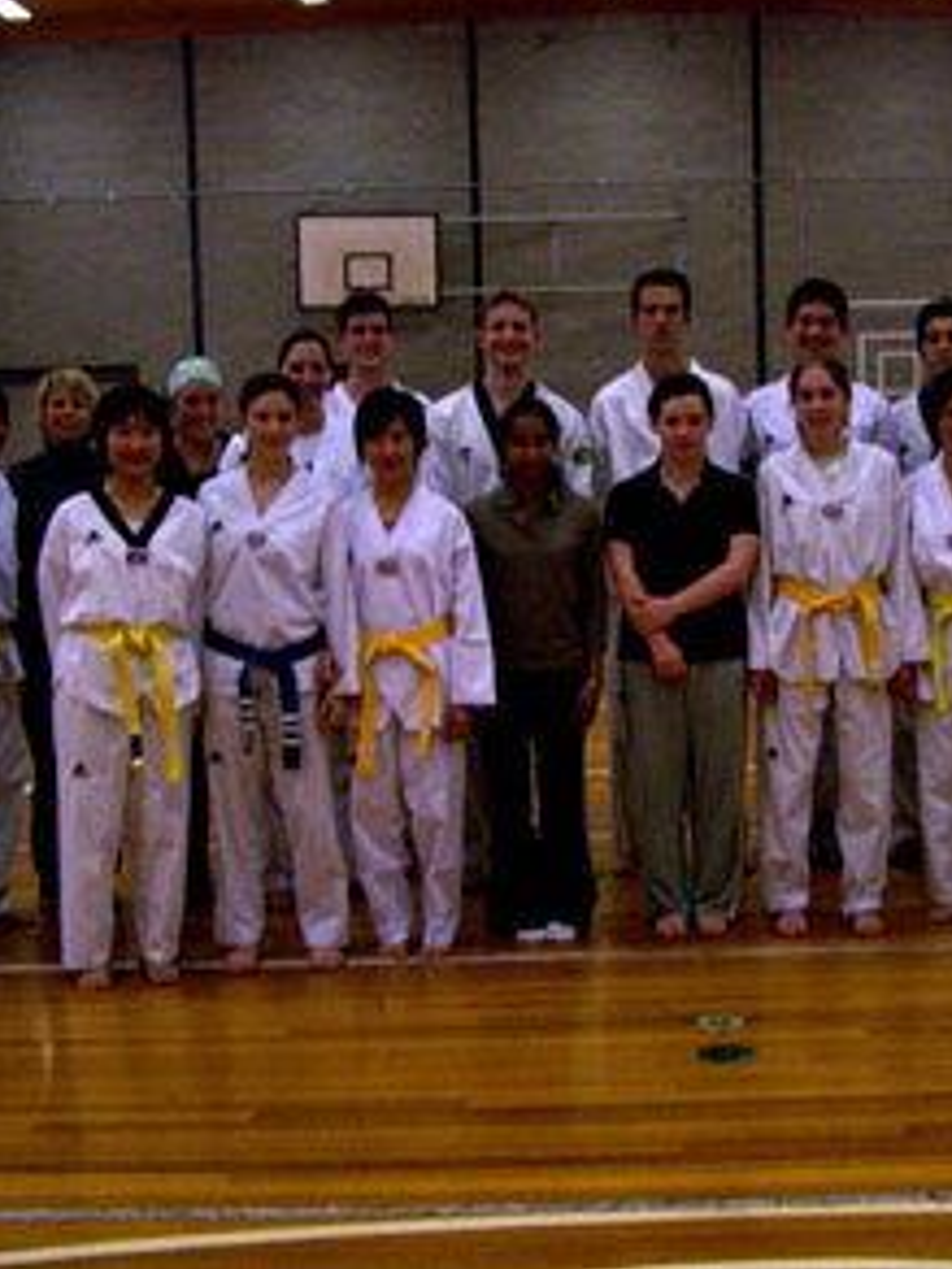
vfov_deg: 36.8
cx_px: 652
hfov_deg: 27.8
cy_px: 621
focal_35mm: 52
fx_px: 1907
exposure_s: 1/30
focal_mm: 6.3
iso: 140
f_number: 2.8
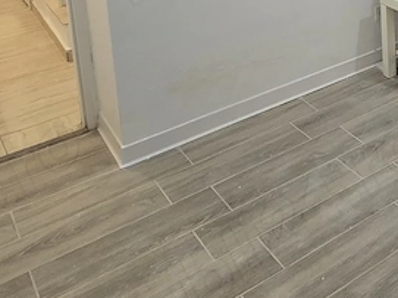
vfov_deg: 25.4
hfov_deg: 34.4
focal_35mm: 48
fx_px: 552
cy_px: -106
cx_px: 436
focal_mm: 2.2
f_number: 2.2
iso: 160
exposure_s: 1/50
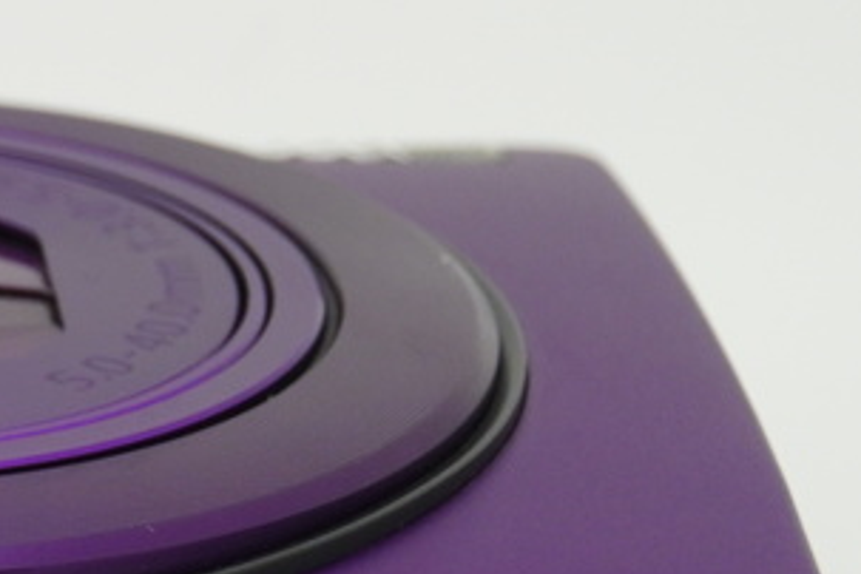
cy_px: 605
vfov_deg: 4.9
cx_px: -665
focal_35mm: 279
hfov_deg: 7.2
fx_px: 6672
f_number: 11
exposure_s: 1/5
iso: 400
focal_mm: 47
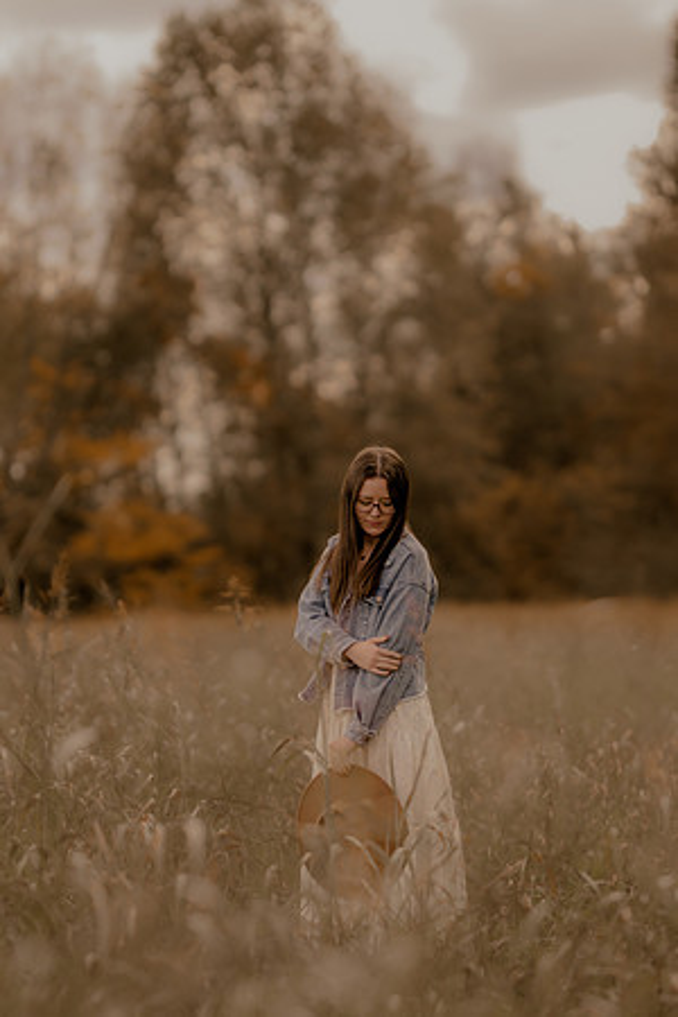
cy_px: 508
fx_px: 3587
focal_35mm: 127
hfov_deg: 10.8
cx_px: 339
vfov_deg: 16.1
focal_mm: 85
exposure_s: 1/2500
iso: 200
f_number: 1.4
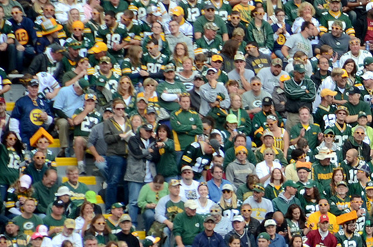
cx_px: 186
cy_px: 124
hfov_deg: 6.9
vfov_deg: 4.6
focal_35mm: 300
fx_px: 3104
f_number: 5.6
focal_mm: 200
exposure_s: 1/250
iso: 180
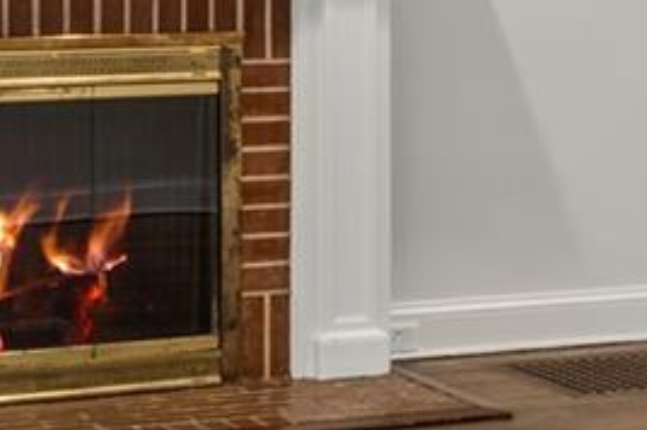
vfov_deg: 8.7
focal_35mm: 157
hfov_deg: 13.0
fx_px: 2815
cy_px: 80
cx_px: 616
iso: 200
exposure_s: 1/6
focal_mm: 20.5
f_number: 11
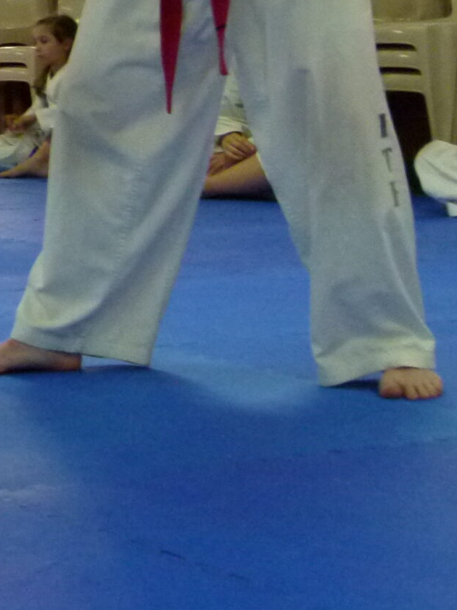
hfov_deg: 10.6
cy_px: -72
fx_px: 2253
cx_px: -461
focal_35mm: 128
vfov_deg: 15.0
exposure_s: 1/30
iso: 400
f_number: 3.2
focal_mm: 7.6
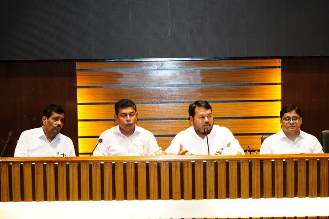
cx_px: 164
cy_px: 110
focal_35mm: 76
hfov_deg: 26.7
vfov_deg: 17.9
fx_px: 695
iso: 4000
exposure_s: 1/160
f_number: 4
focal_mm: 76
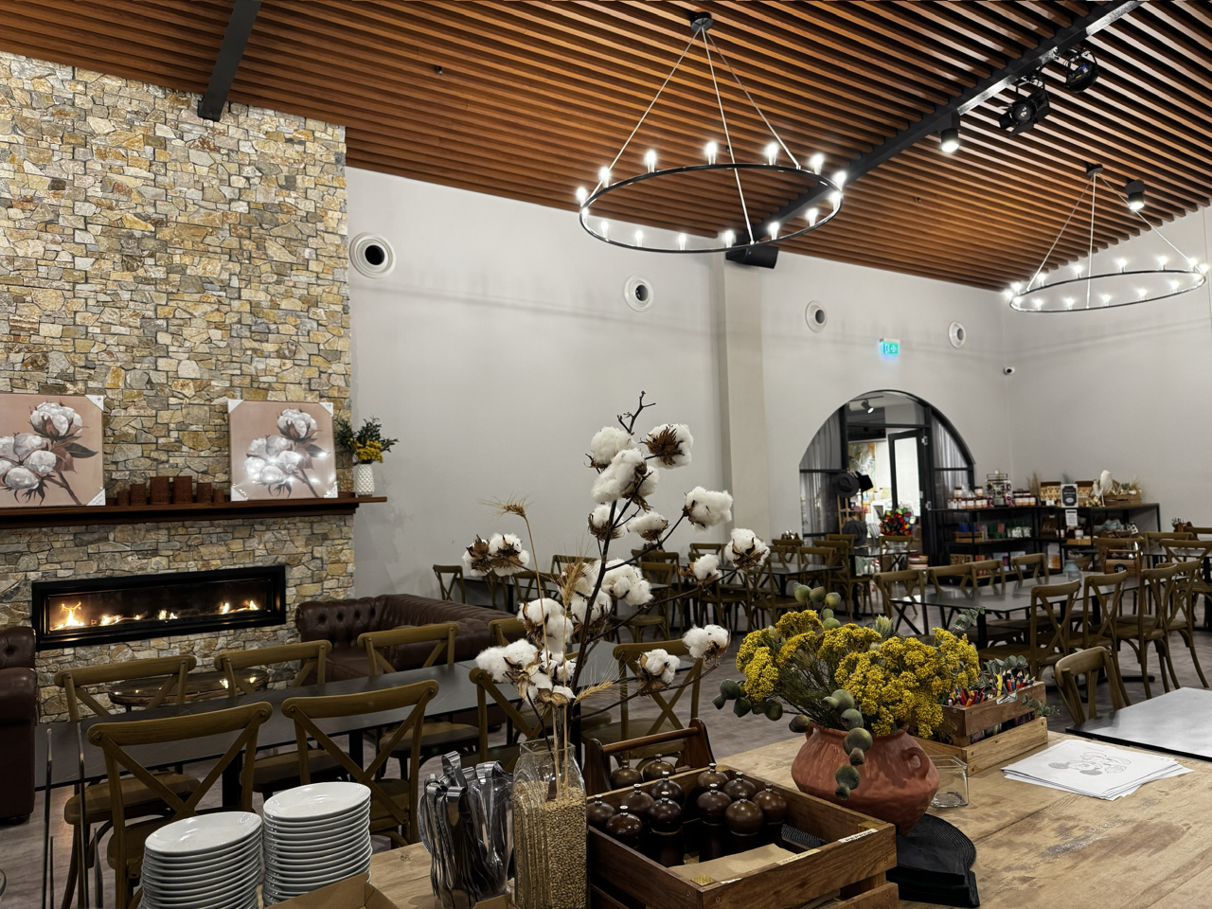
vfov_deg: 56.8
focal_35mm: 24
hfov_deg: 71.6
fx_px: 840
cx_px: 606
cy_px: 454
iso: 160
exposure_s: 1/50
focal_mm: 6.76
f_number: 1.78
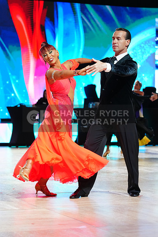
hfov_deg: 12.6
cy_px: 118
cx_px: 79
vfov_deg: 18.8
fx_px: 717
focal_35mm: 109
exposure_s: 1/320
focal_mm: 109
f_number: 4
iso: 2500
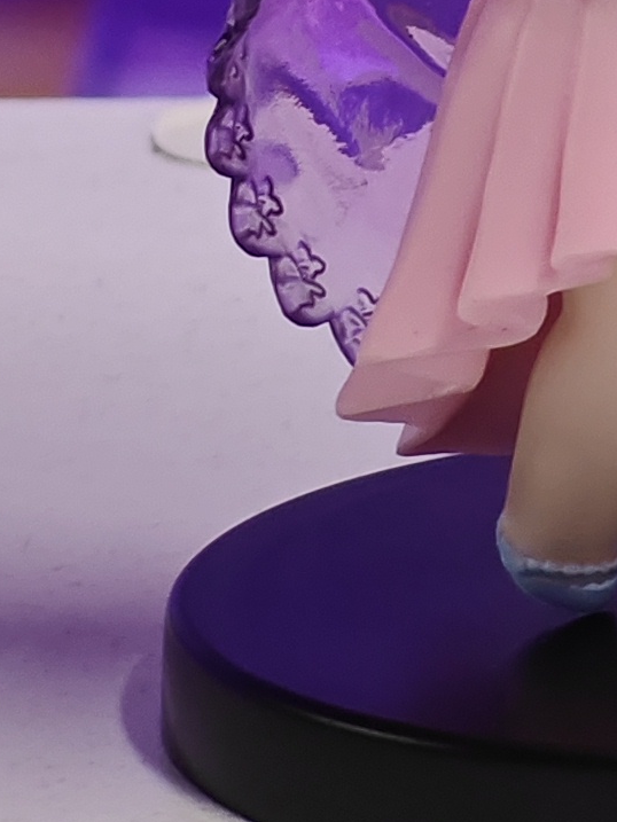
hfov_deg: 4.1
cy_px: -631
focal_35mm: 364
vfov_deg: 5.4
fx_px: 8648
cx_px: 967
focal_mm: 7.48
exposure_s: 1/33.3
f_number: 2.4
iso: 640
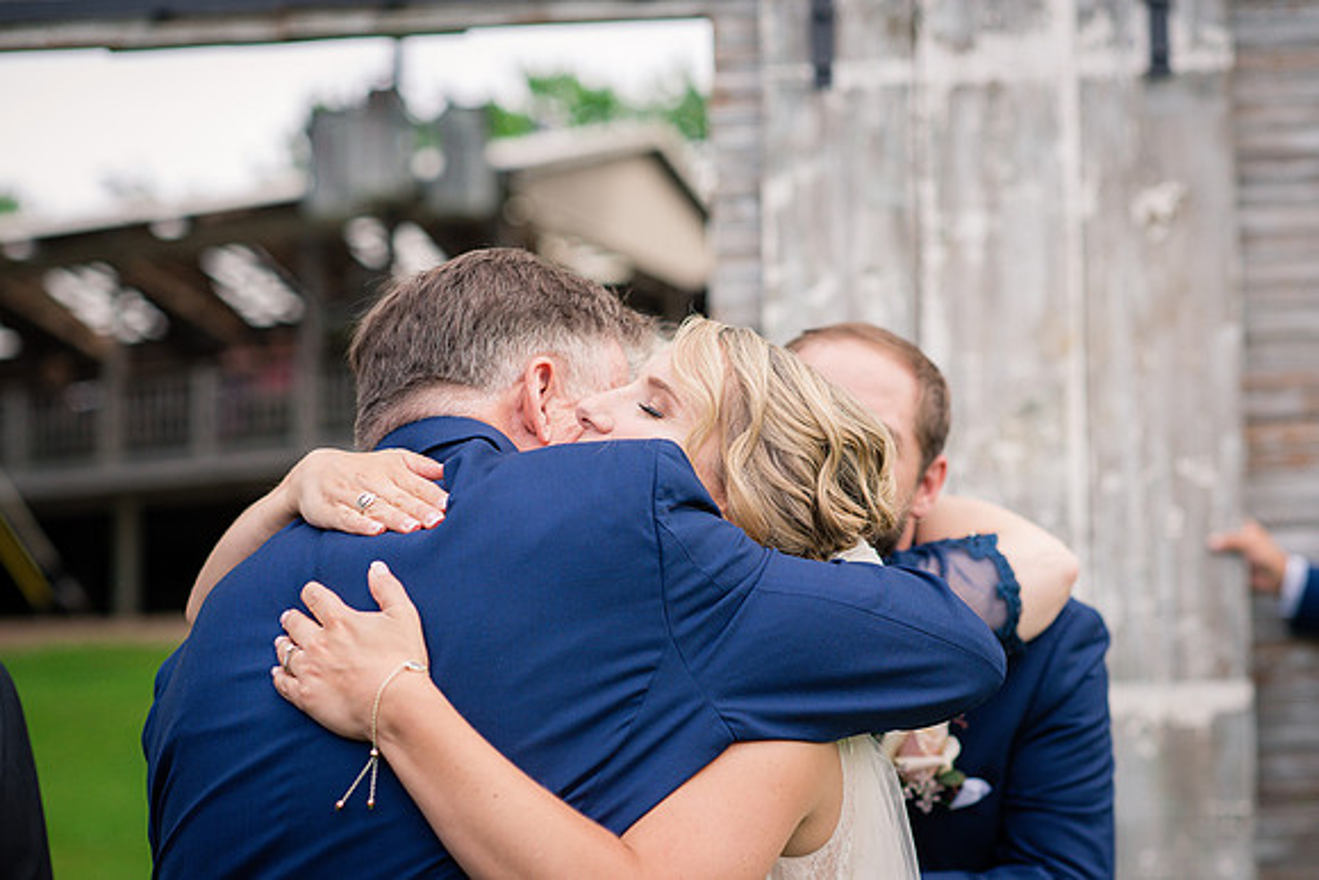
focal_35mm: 85
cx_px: 660
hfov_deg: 23.9
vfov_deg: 16.1
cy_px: 440
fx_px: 3115
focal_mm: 85
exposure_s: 1/2000
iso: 500
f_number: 3.2
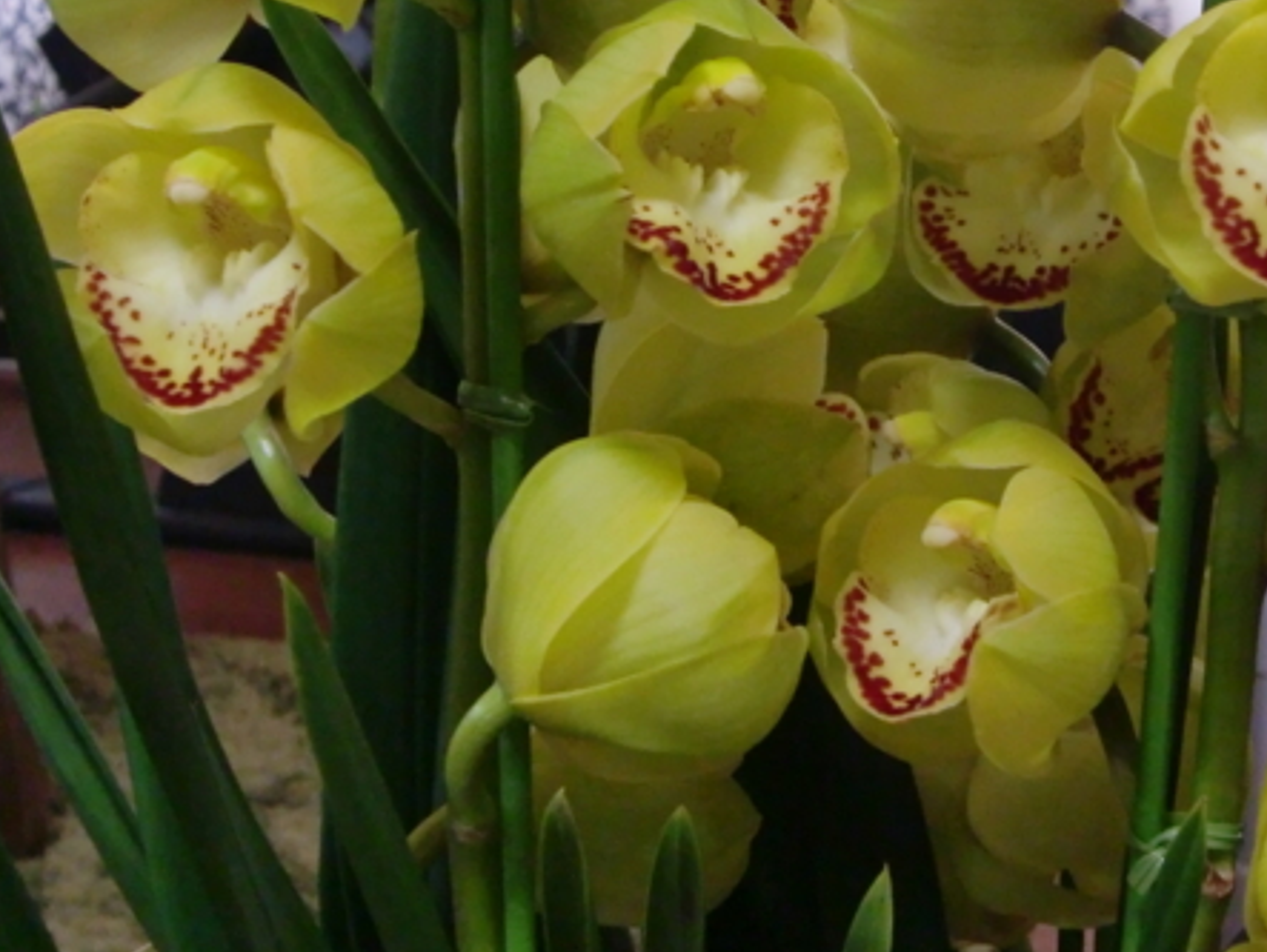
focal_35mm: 83
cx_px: 915
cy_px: 197
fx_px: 3040
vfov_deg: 17.7
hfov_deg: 23.4
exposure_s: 1/20
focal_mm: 8.2
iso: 400
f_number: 3.3
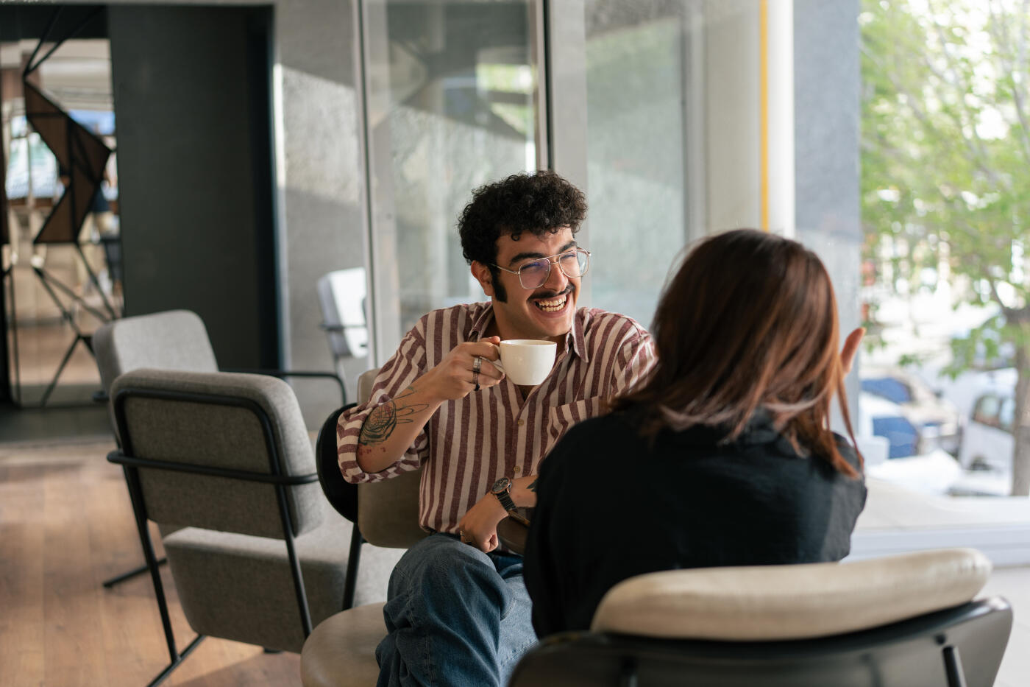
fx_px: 1573
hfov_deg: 36.3
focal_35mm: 55
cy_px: 344
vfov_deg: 24.6
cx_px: 515
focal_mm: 55
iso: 400
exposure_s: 1/320
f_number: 2.5
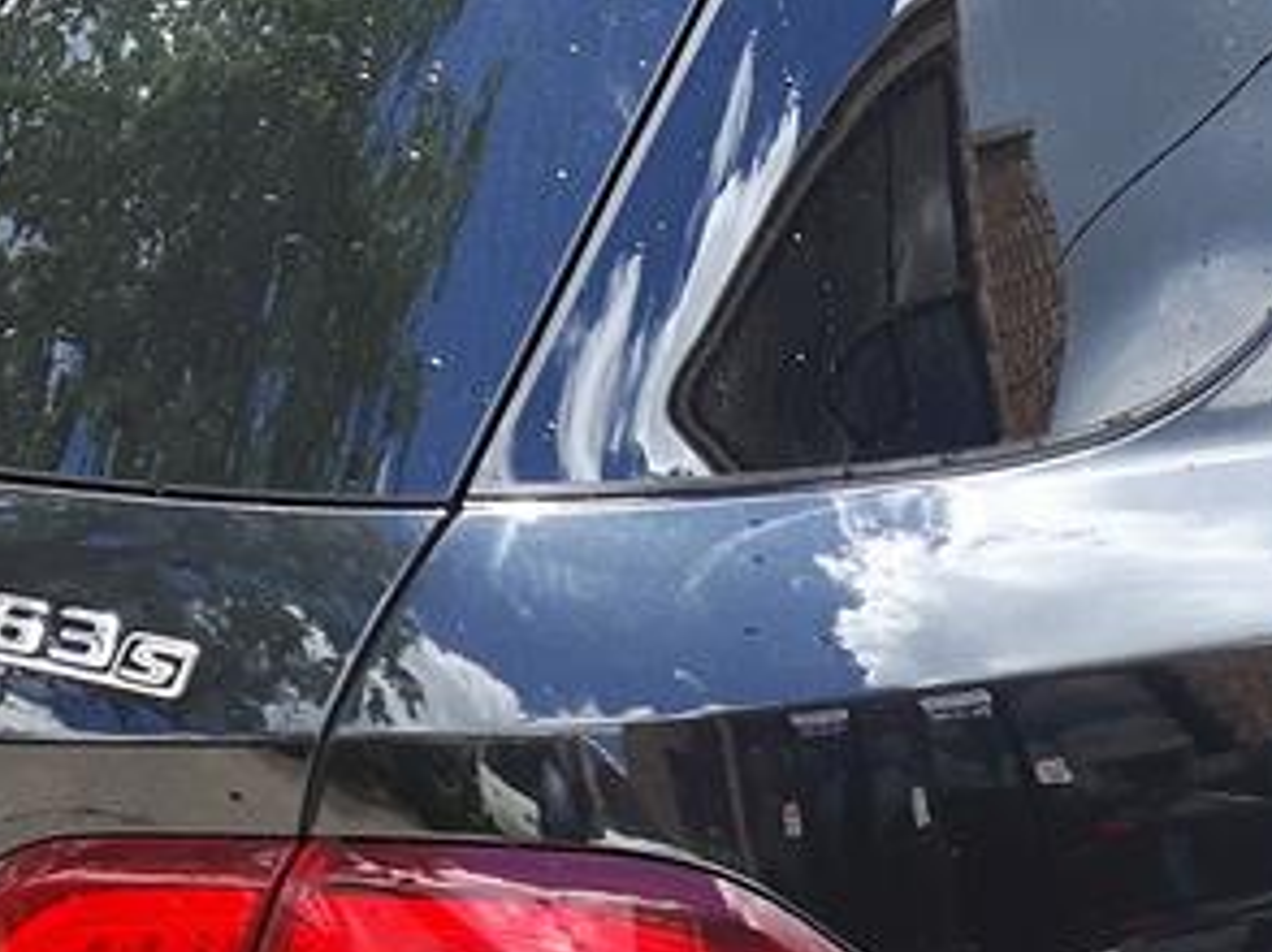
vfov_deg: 10.8
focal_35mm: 135
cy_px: 1030
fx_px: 4957
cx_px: 1056
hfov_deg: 14.5
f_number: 1.9
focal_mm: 3.7
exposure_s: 1/244
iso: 40
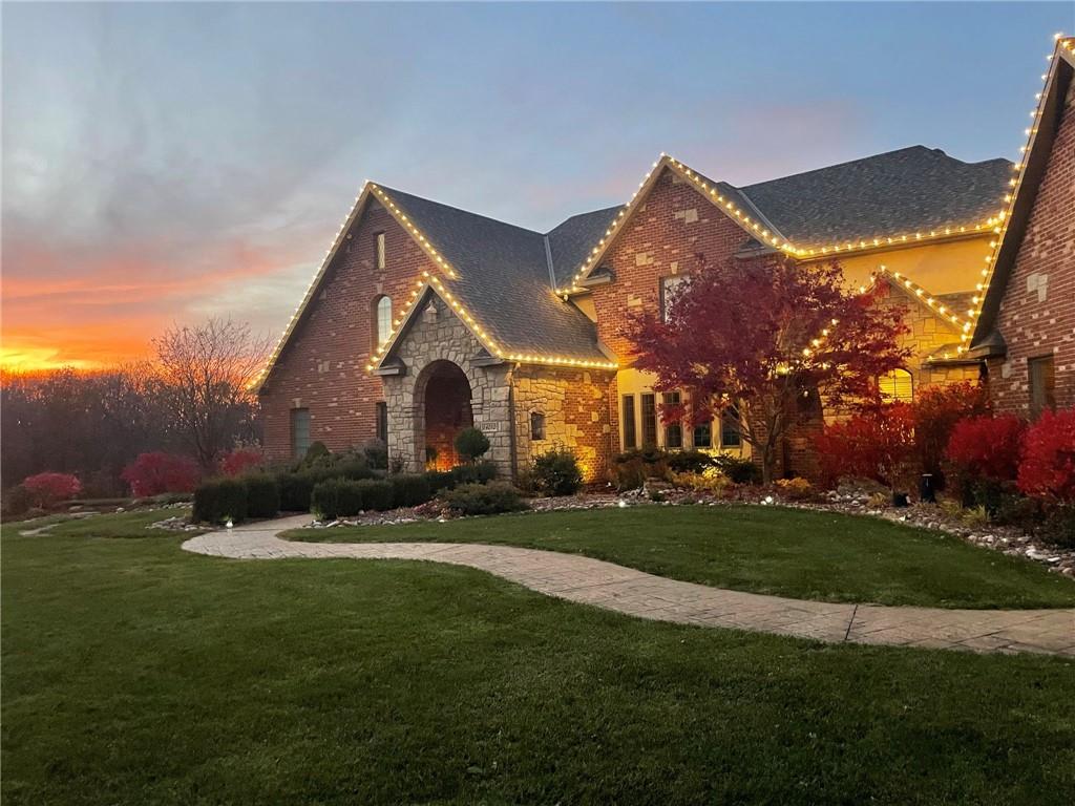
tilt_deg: +2.1
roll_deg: +1.5
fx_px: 807
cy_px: 403
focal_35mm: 26
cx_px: 538
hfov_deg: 67.3
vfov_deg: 53.1
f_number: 1.6
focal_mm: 4.2
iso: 400
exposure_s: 1/40
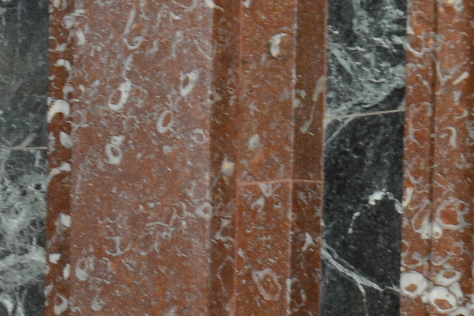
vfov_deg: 3.4
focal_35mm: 391
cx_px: -809
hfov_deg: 5.1
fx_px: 5149
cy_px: 1097
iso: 1600
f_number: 3.2
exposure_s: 1/60
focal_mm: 52
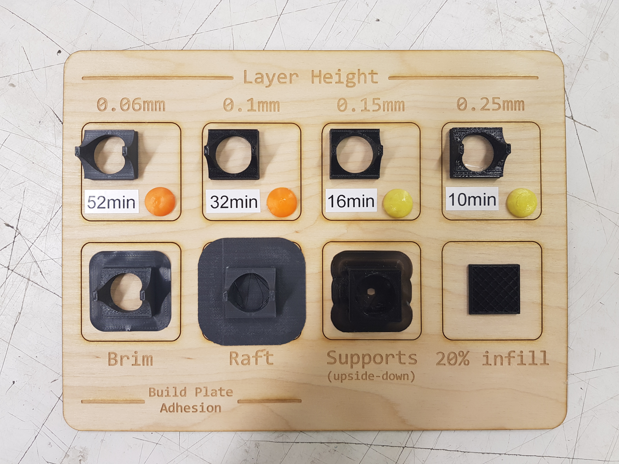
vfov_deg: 53.1
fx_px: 465
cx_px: 310
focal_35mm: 26
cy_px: 232
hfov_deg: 67.3
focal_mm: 4.2
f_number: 1.7
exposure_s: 1/50
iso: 80
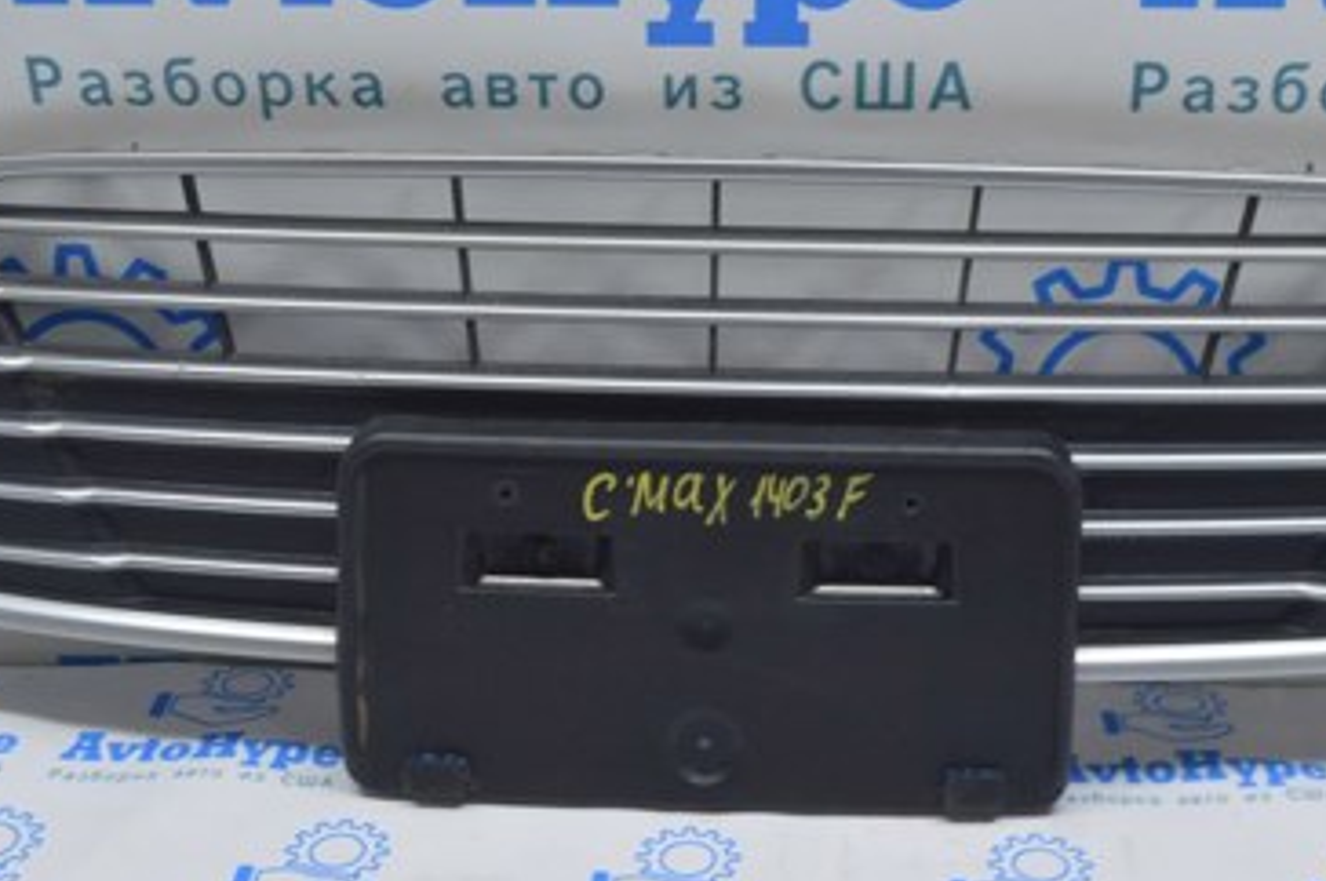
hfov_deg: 34.5
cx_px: 703
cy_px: 275
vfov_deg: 23.2
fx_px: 2134
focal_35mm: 58
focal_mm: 22
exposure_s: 1/20
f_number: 5.6
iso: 400
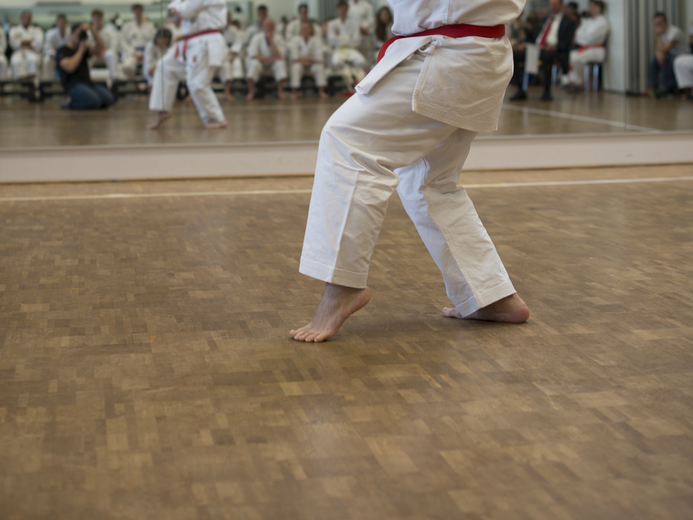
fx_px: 1461
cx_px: 343
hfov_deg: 26.7
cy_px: 64
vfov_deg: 19.8
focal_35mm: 73
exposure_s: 1/50
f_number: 2.5
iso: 100
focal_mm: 50
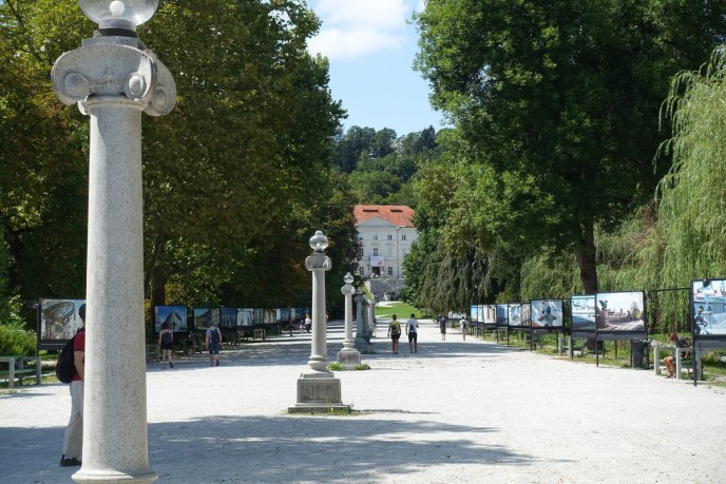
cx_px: 363
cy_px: 242
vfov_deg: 19.5
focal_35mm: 70
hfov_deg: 28.8
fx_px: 1412
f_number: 5.6
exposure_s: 1/400
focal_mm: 25.7
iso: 125
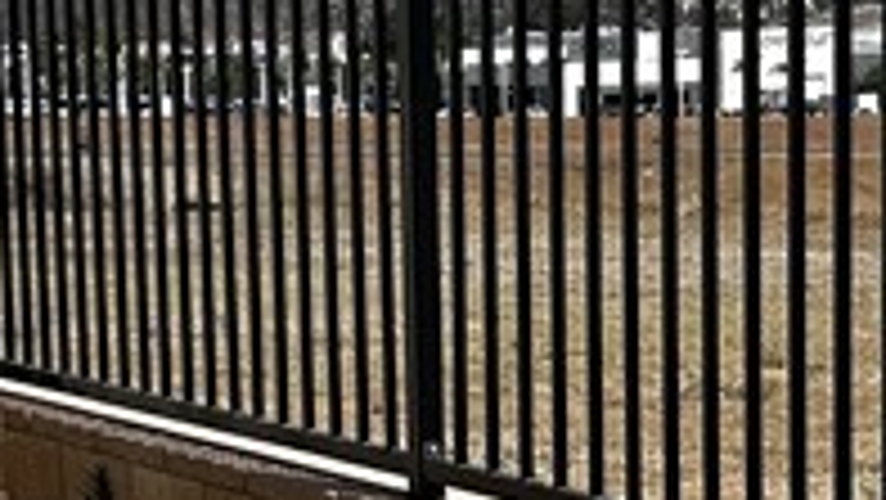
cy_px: 532
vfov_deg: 8.2
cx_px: 432
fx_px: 3455
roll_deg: +1.4
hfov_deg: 14.6
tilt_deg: -8.0
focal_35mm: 147
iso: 50
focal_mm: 5.7
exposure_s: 1/6579
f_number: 1.5
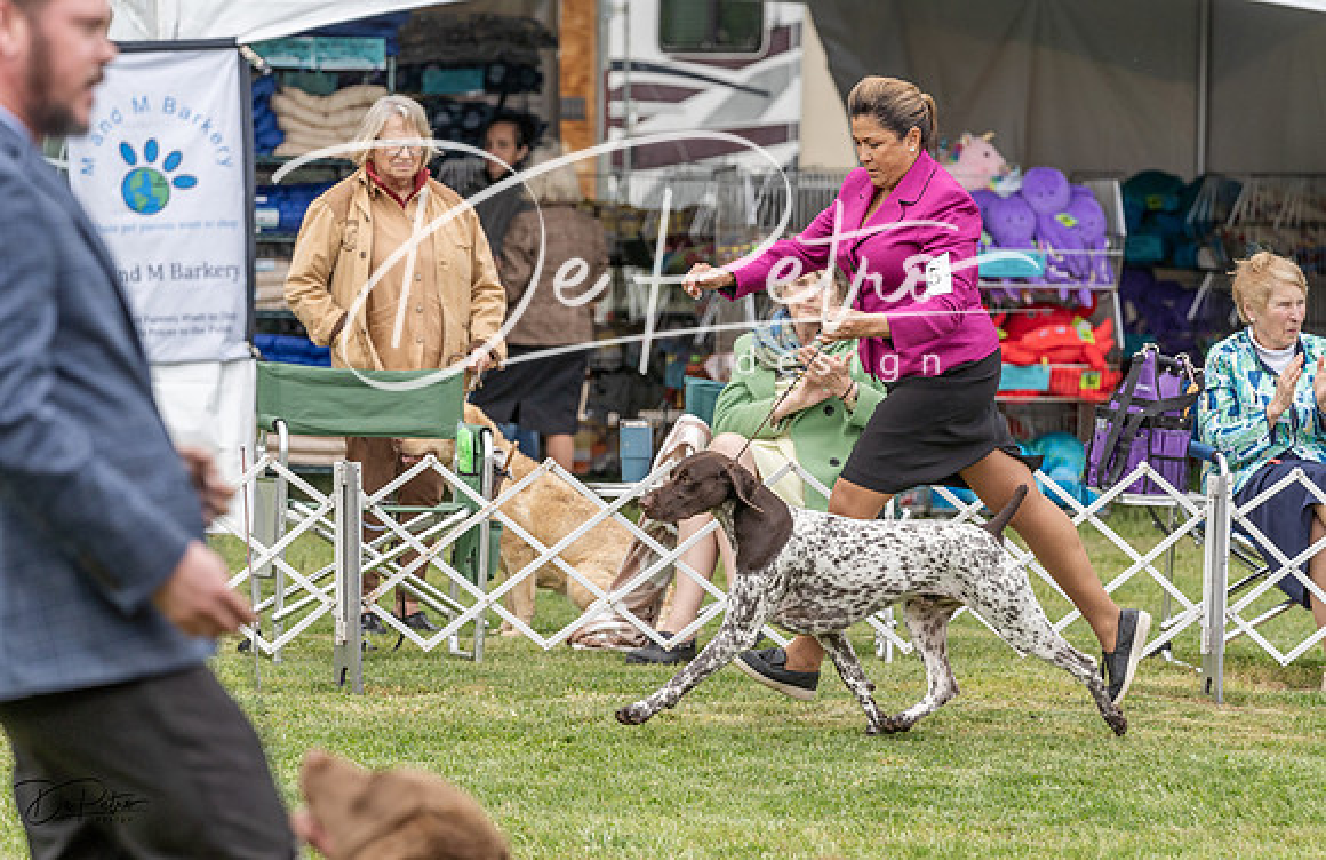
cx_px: 752
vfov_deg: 7.1
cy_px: 500
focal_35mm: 189
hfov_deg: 11.0
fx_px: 6885
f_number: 4.5
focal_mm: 165
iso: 400
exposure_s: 1/1000
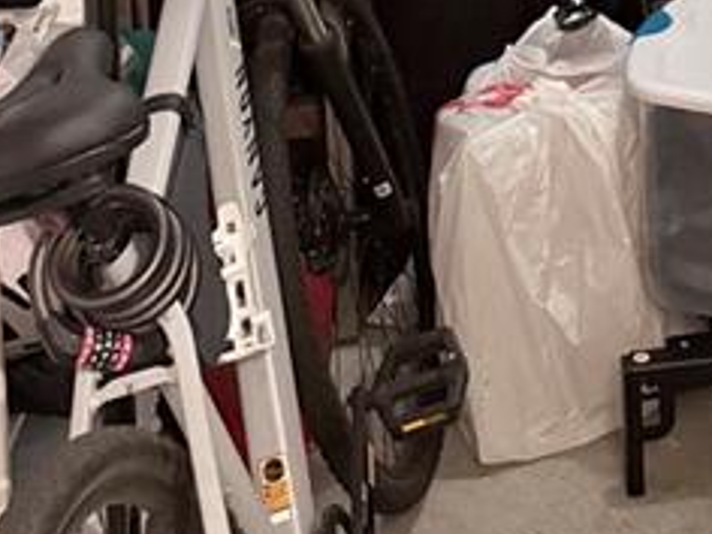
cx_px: 733
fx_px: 1604
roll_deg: -0.3
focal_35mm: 78
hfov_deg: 23.8
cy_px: -486
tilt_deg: -3.5
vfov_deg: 15.6
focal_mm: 6.76
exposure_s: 1/60
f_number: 1.78
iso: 800
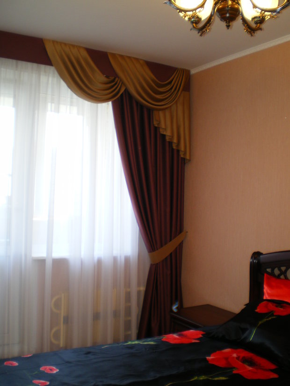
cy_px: 193
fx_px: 425
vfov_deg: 49.0
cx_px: 145
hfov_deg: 37.7
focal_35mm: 38
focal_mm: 6.3
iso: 100
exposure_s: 1/30
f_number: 3.1
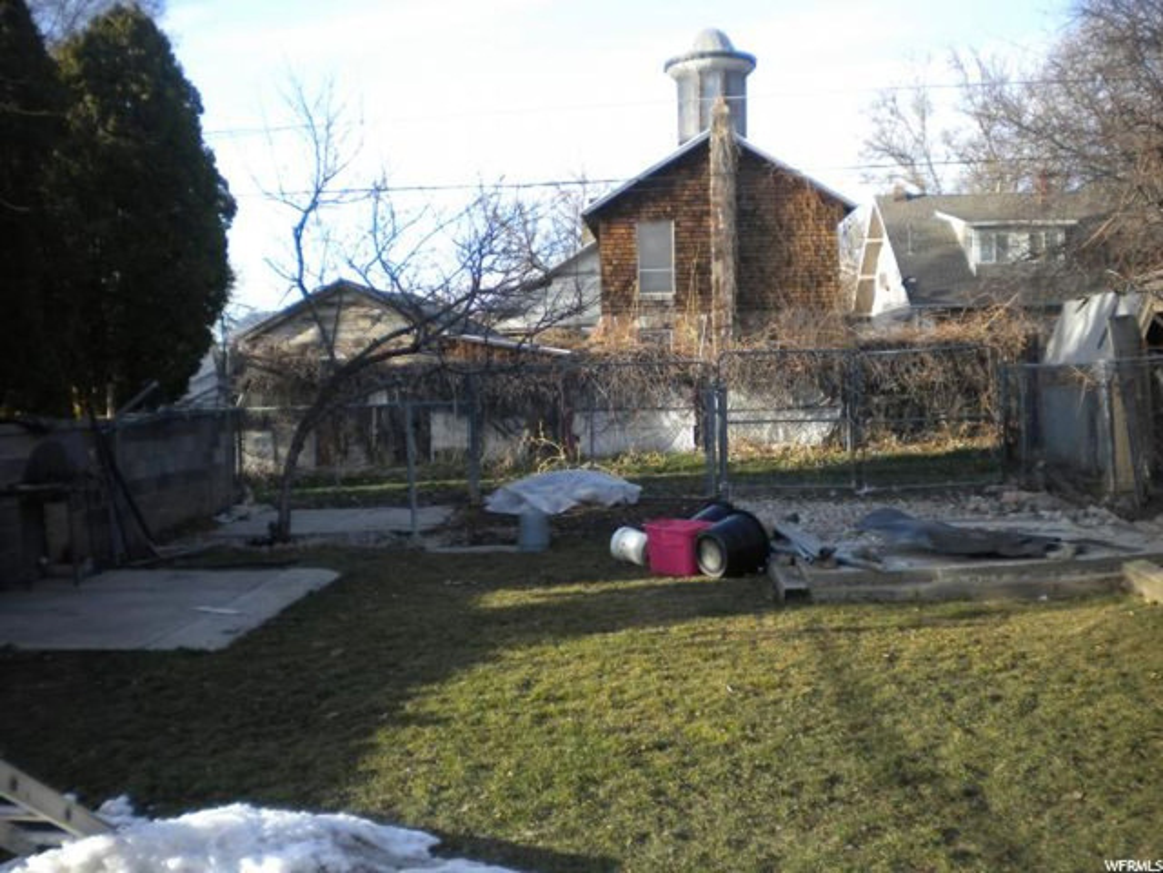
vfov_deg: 40.7
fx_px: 1176
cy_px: 436
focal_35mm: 35
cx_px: 582
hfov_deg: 52.6
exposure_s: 1/300
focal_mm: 6.3
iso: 80
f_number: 3.1
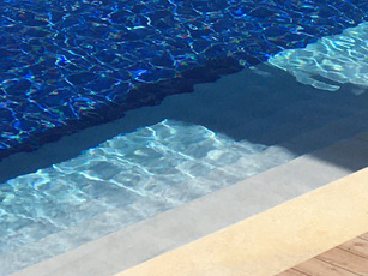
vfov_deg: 9.1
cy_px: -305
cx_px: 519
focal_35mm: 151
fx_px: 1605
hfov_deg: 12.5
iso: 25
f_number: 2.2
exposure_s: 1/3497
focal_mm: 4.15
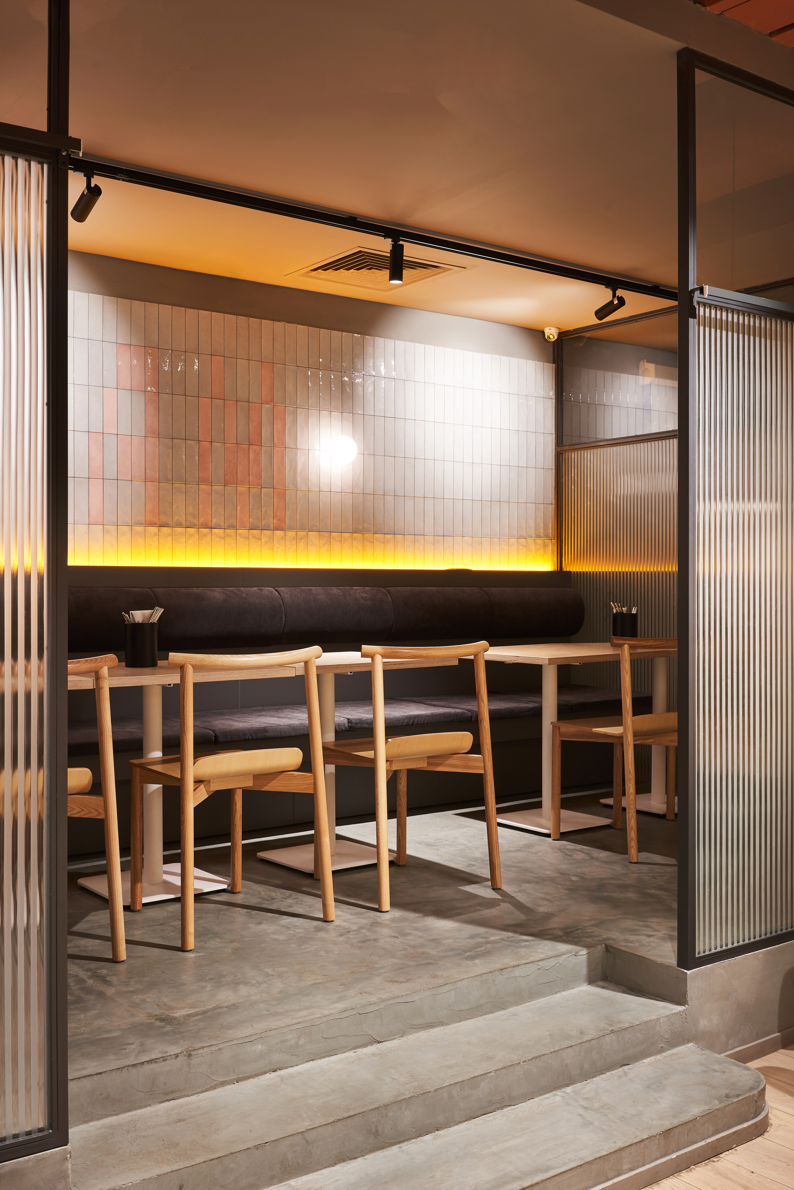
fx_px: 1157
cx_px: 397
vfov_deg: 54.4
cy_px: 595
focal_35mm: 35
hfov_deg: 37.9
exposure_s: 2
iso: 100
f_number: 11
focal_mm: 35
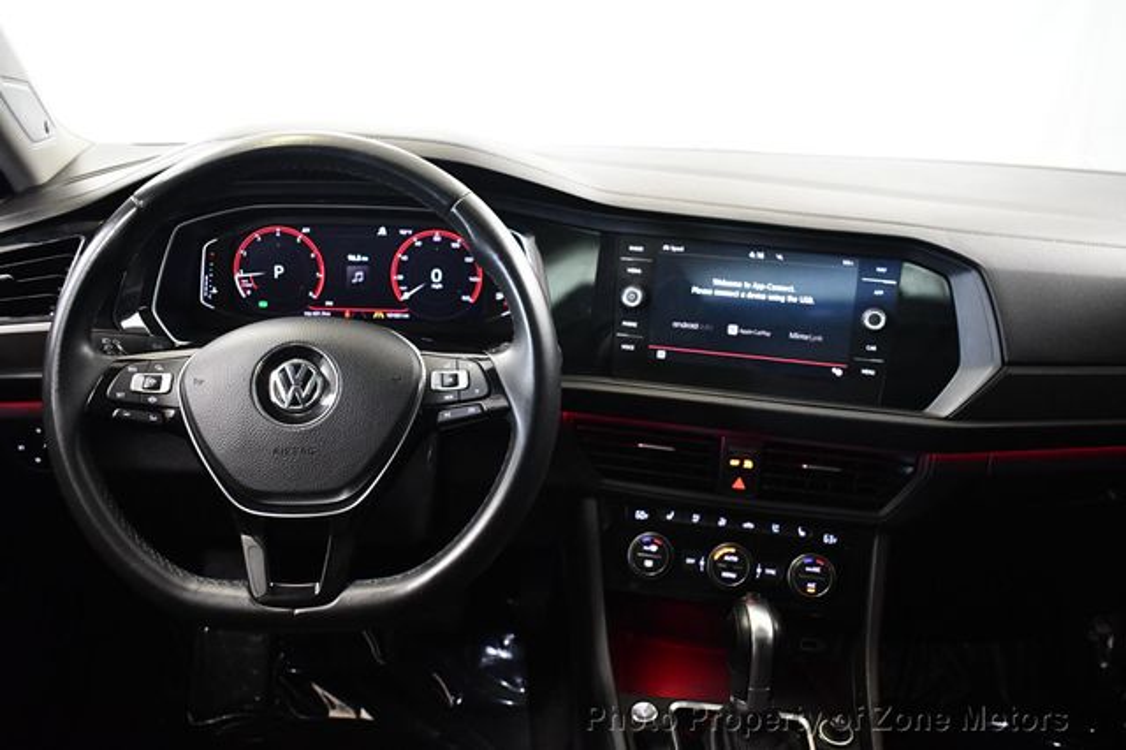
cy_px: 375
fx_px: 1032
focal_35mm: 33
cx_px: 563
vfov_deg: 39.9
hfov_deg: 57.2
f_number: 3.8
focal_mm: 22
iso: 3600
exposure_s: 1/60
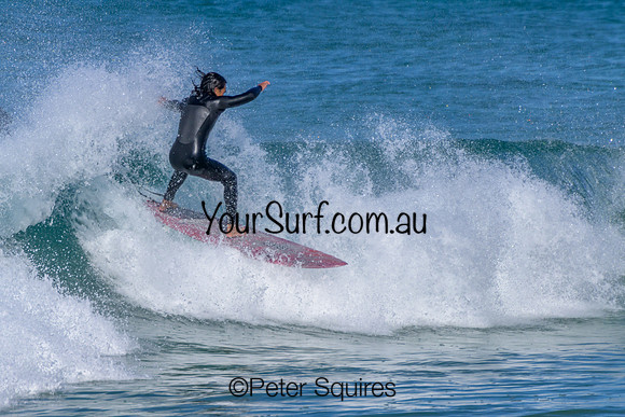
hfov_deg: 2.2
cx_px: 294
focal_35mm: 921
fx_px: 15984
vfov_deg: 1.5
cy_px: 240
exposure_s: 1/2000
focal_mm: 800
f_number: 11
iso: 560
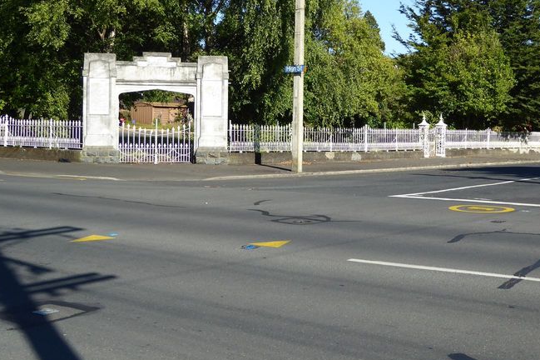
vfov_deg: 22.9
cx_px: 300
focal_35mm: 59
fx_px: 885
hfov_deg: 33.9
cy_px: 128
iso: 80
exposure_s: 1/500
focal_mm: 7.8
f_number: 3.9
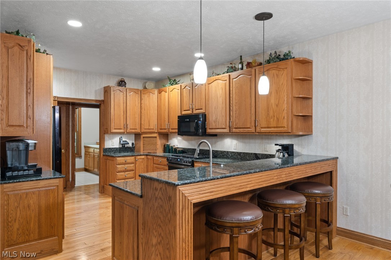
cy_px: 130
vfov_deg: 53.1
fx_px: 261
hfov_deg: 73.8
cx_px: 196
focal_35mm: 24
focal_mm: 24
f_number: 9
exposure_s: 4
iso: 250
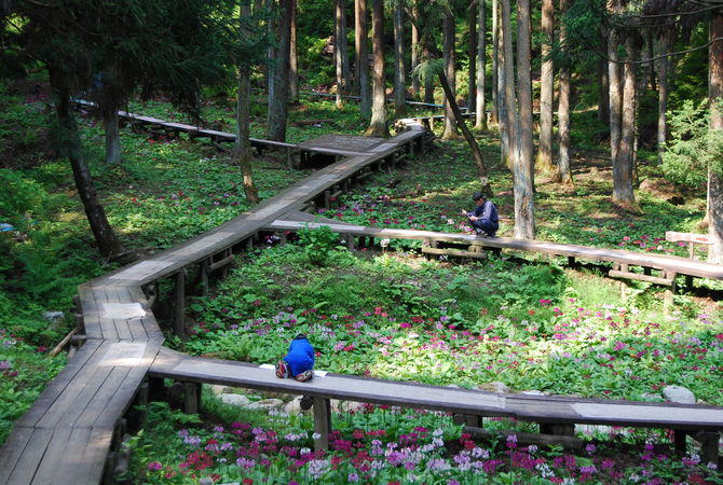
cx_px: 362
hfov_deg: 29.8
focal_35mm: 68
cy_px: 242
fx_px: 1359
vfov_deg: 20.3
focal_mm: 45
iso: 400
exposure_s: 1/160
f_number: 6.3
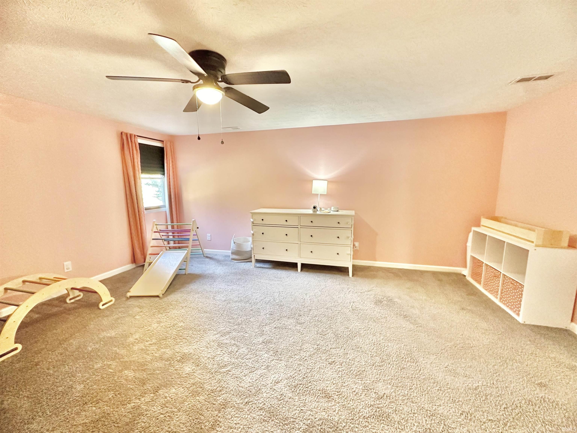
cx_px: 288
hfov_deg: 102.1
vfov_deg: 85.7
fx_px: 233
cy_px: 216
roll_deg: -0.1
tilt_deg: -9.7
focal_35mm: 14
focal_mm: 2.22
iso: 500
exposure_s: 1/60
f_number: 2.2
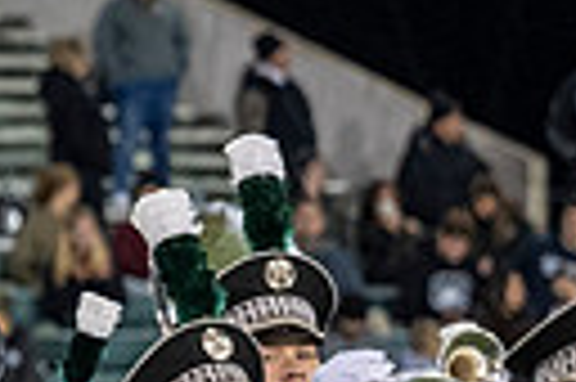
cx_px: -648
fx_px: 13007
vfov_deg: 1.7
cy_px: 526
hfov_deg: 2.5
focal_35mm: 814
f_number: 2.8
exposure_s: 1/500
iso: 1000
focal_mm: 120
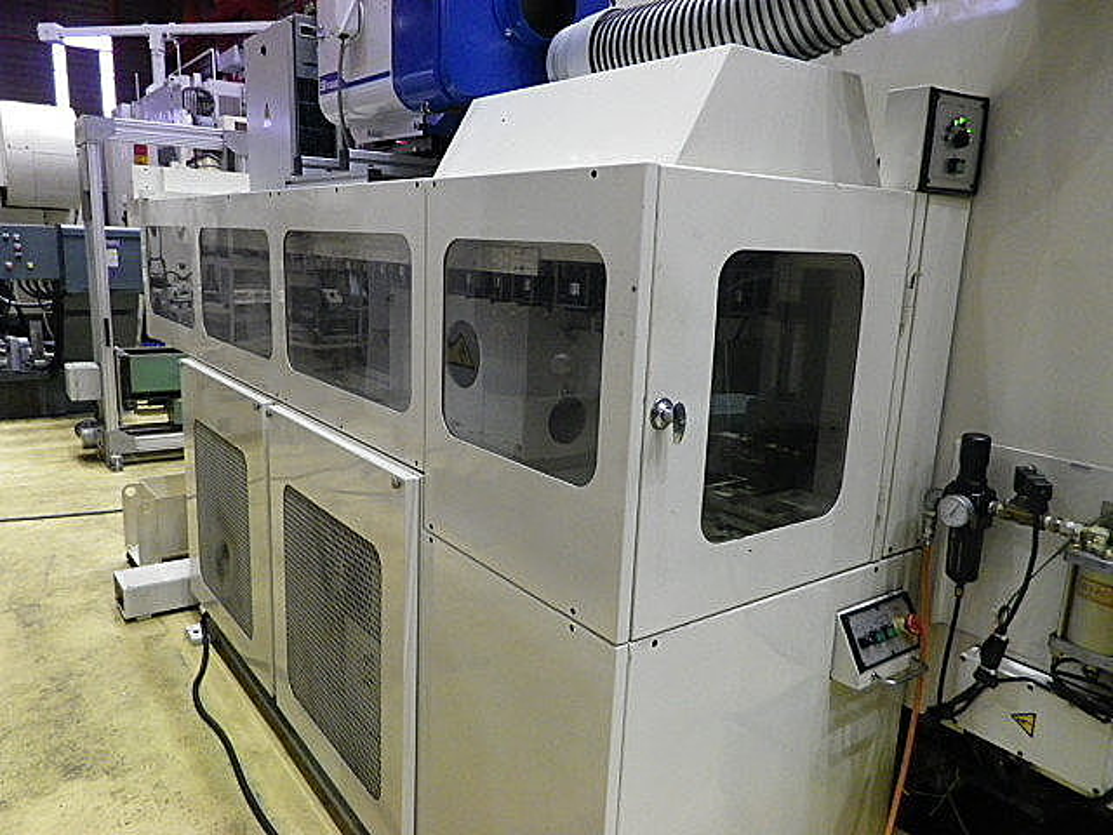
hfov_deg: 69.4
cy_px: 418
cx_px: 556
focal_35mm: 25
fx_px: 804
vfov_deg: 54.9
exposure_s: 1/15
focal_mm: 4.5
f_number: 3.5
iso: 400
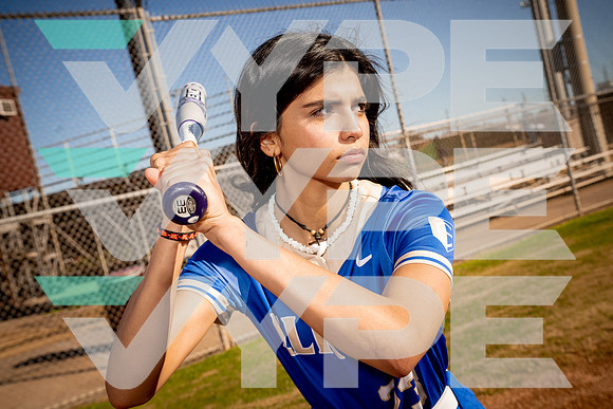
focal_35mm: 39
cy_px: 204
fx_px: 664
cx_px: 306
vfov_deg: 34.2
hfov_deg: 49.5
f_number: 7.1
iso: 100
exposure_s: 1/250
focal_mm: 39
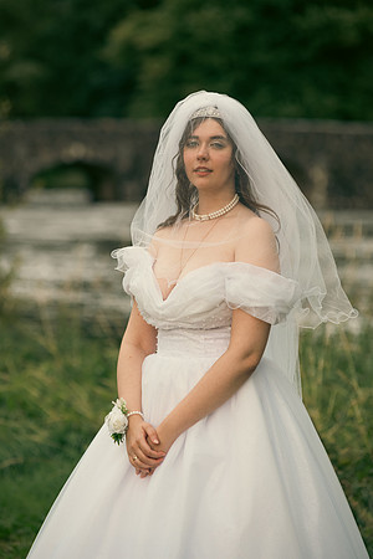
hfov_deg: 8.9
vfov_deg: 13.2
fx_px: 2409
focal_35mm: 155
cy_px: 280
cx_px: 186
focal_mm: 155
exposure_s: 1/200
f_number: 3.5
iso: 320
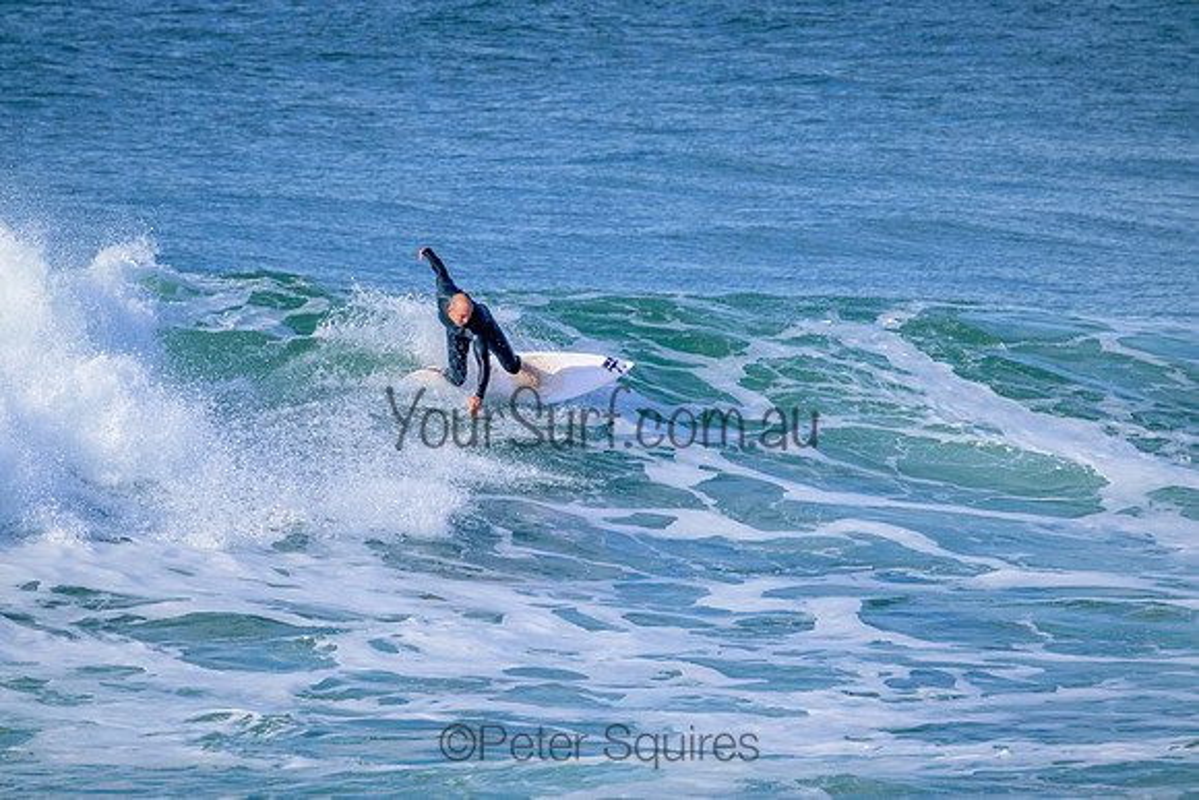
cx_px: 600
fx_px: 26649
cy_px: 400
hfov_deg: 2.6
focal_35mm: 800
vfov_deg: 1.7
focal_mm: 800
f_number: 11
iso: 1800
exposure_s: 1/2000
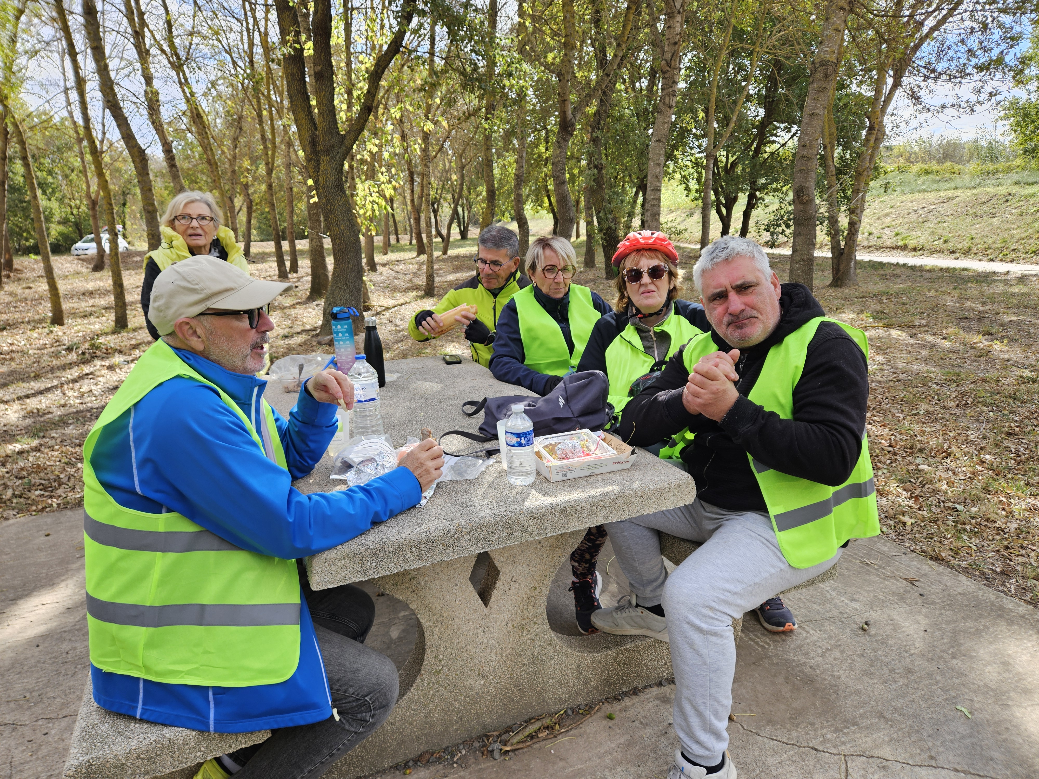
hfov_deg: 73.9
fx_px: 690
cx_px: 520
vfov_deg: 58.9
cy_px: 390
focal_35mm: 23
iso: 25
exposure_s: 1/227
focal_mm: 5.4
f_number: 1.8
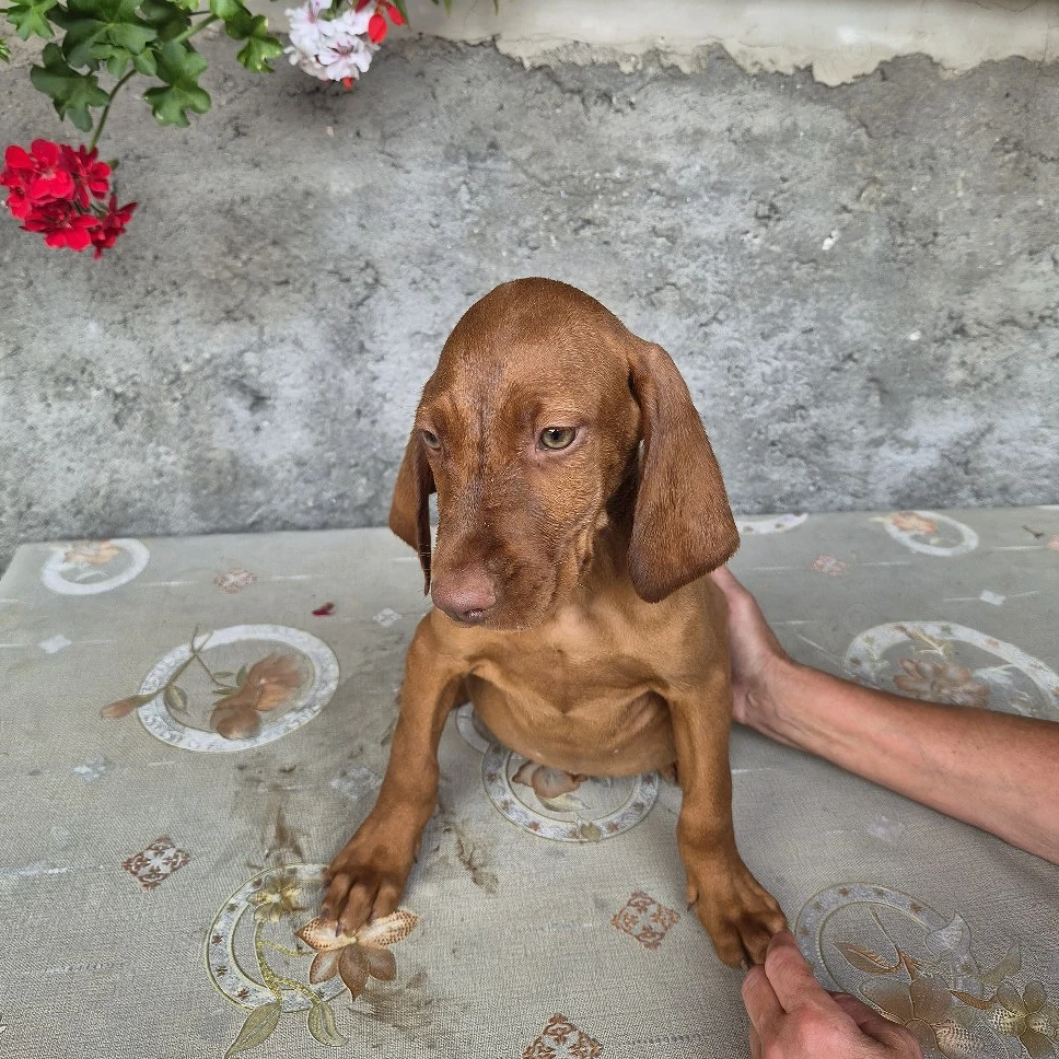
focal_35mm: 28
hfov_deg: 57.3
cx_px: 544
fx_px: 969
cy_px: 448
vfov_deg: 57.0
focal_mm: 5.4
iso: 64
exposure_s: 1/182
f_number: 1.8
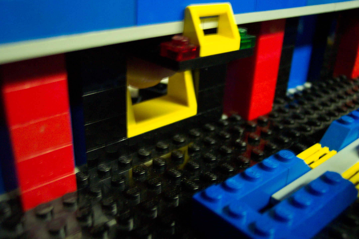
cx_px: 180
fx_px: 379
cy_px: 120
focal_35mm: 38
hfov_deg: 50.7
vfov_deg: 35.1
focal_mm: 8
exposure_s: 1/8
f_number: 2.8
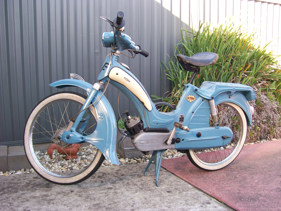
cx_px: 140
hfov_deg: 51.4
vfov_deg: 39.7
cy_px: 106
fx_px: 292
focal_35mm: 36
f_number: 2.7
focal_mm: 6
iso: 80
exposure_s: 1/80.8
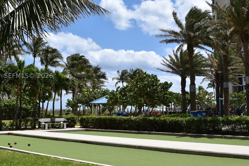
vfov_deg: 27.5
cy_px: 75
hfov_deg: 40.3
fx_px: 339
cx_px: 131
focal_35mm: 49
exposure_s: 1/320
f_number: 9
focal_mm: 24
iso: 100
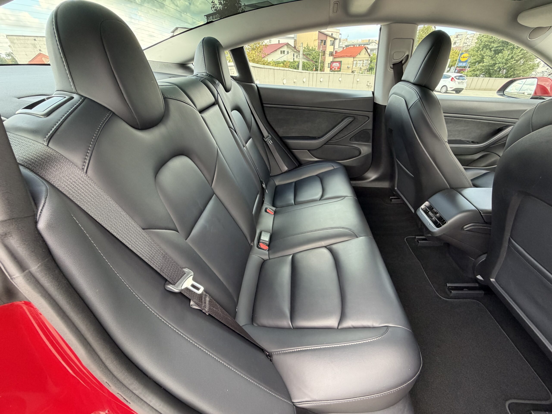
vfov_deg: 85.7
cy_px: 207
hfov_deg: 102.1
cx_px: 276
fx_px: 223
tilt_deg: -33.1
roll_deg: +2.2
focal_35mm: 14
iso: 250
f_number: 2.2
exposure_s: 1/121
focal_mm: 2.22
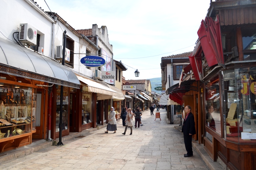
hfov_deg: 67.5
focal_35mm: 27
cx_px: 128
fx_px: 192
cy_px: 85
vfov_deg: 47.7
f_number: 7.1
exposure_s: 1/200
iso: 100
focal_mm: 18
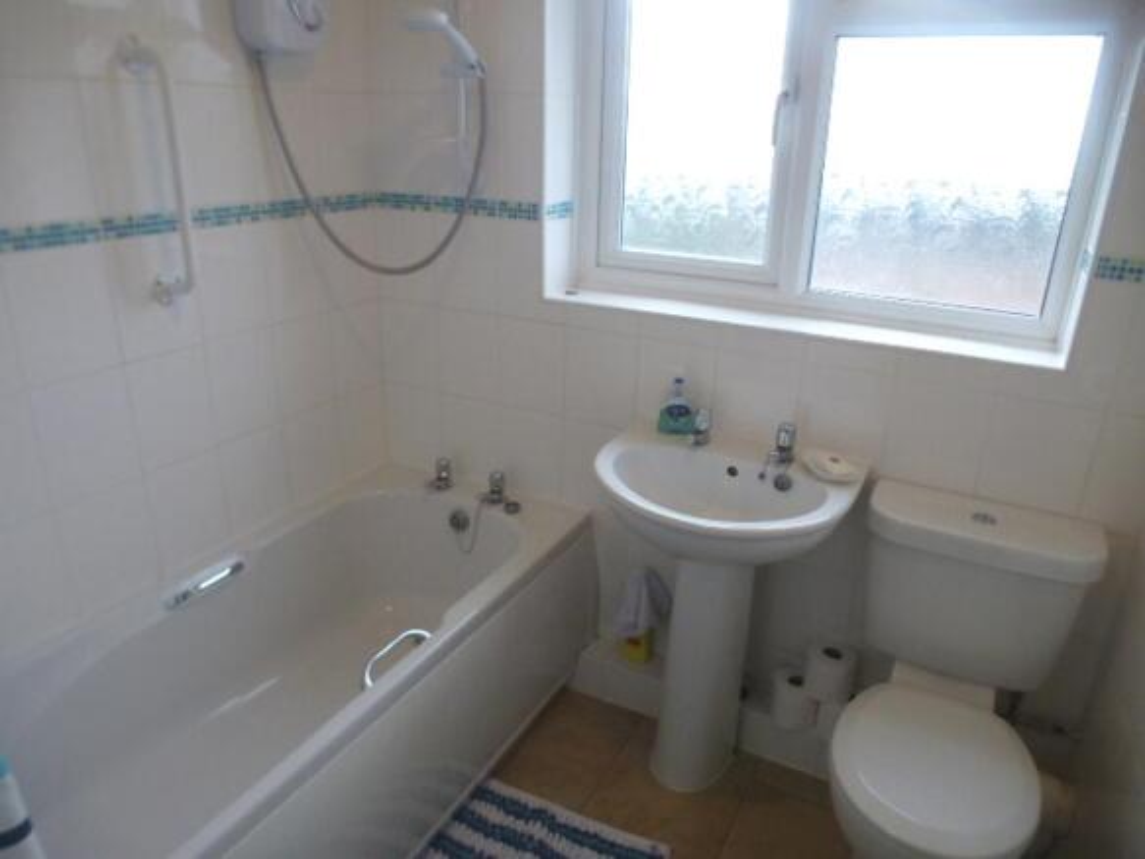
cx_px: 572
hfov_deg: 71.6
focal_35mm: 24
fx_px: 794
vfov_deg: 56.8
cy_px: 430
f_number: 3.3
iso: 250
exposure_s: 1/60
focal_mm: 4.3
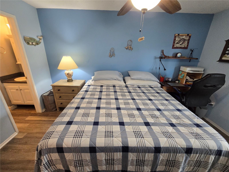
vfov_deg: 89.9
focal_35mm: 13
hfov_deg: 106.2
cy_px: 86
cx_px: 114
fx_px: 86
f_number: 2.2
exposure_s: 1/60
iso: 320
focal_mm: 2.2
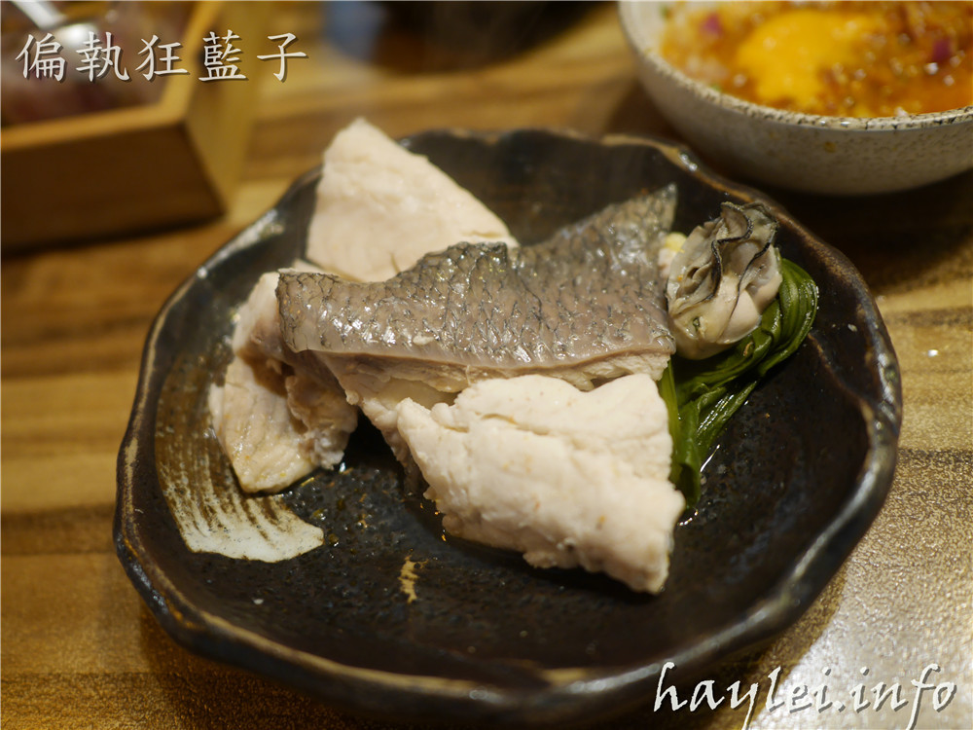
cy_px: 365
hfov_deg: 60.0
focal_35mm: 30
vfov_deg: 46.8
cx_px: 486
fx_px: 843
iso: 400
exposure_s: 1/60
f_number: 1.7
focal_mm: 15
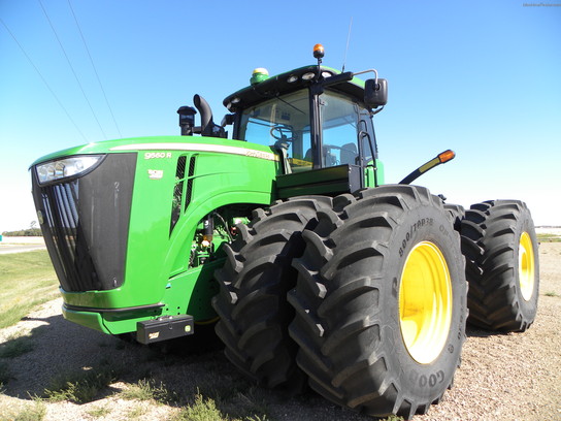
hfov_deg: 67.3
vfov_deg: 53.1
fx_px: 421
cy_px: 210
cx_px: 280
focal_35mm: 26
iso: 64
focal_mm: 4.6
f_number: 2.8
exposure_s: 1/546
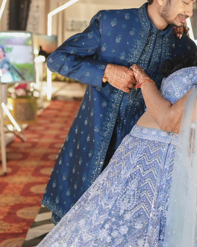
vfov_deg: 28.6
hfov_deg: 22.8
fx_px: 481
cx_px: 156
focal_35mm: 66
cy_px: 86
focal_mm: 35
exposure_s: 1/125
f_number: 2
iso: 320
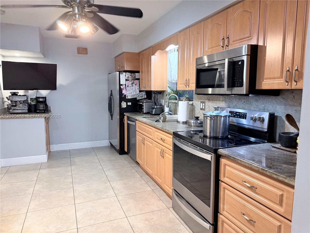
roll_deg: +0.5
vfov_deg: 56.8
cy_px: 116
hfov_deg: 71.6
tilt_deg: -9.7
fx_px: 215
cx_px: 155
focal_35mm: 24
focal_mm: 6.76
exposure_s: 1/60
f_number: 1.78
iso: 400
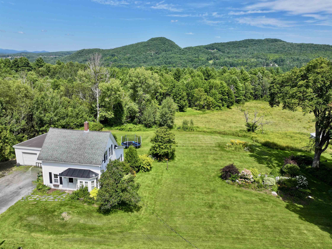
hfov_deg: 71.6
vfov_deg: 56.8
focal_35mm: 24
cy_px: 124
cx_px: 166
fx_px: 230
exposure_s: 1/1600
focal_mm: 12.29
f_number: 2.8
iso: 100
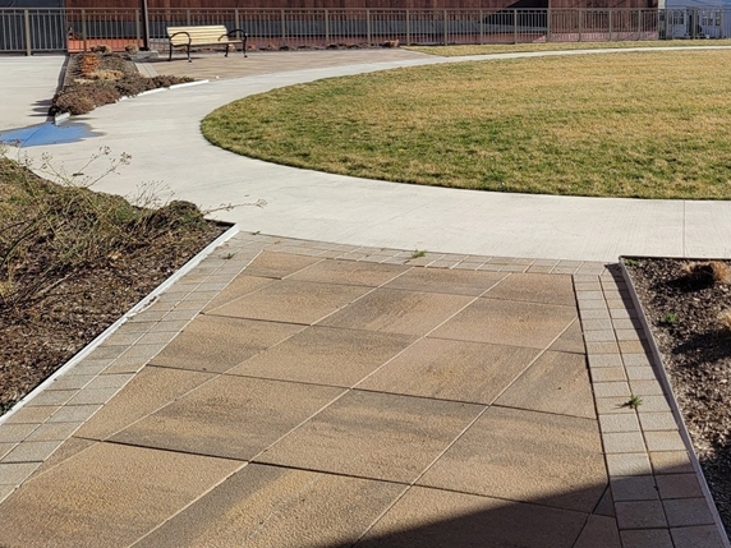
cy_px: 102
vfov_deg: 32.6
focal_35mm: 43
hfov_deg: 41.4
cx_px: 616
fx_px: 908
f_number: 1.8
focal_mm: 6.7
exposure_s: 1/873
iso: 16
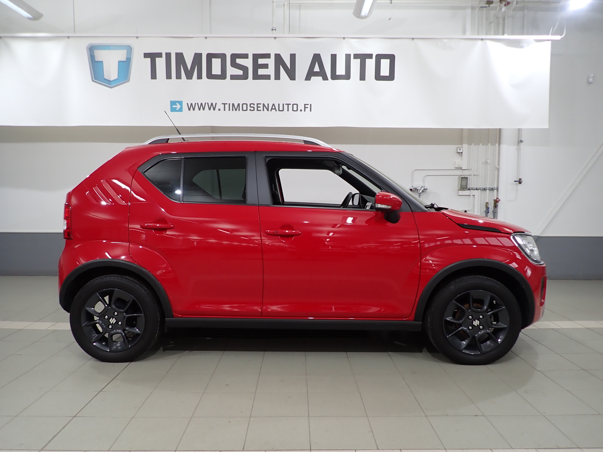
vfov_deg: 54.9
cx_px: 302
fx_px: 435
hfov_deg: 69.4
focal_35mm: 25
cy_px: 226
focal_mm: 4.5
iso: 125
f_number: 2
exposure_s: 1/60
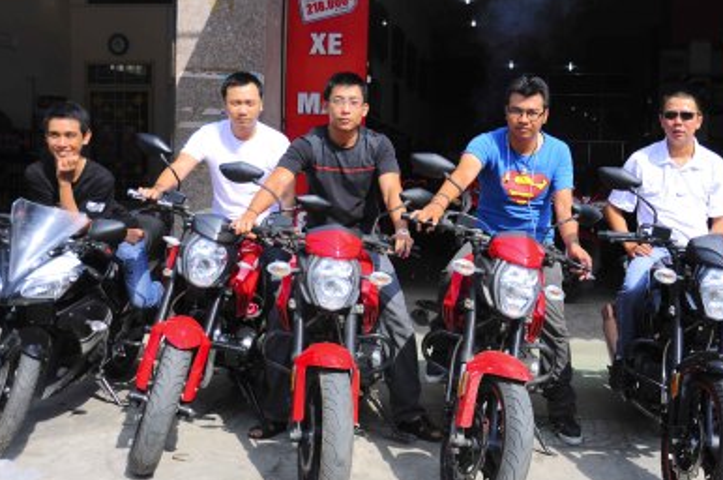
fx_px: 842
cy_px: 266
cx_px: 466
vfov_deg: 31.8
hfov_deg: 45.9
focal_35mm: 42
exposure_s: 1/500
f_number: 4.5
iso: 100
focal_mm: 18
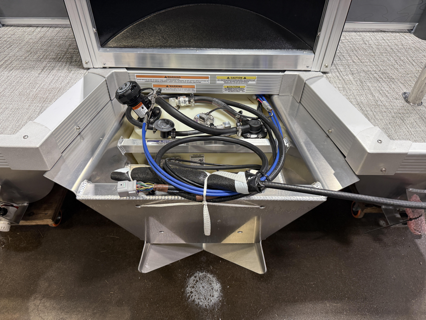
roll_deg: +0.7
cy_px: 160
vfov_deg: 56.8
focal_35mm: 24
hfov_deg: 71.6
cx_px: 213
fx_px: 295
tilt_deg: -44.7
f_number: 1.78
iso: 200
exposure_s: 1/120
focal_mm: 6.76
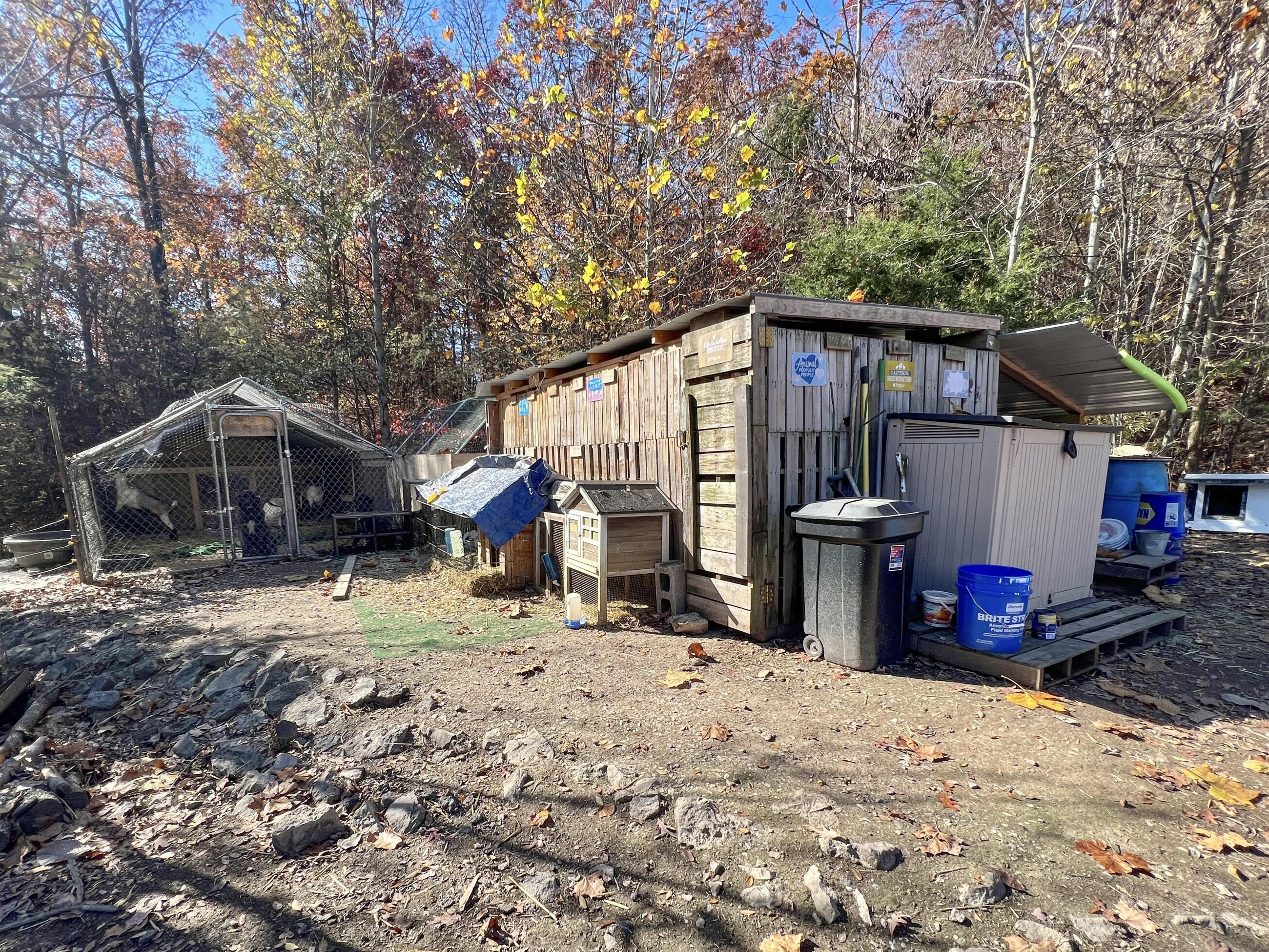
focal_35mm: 15
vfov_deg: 81.2
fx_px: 550
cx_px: 599
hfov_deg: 98.1
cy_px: 545
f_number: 1.8
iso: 32
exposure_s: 1/850
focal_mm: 1.57
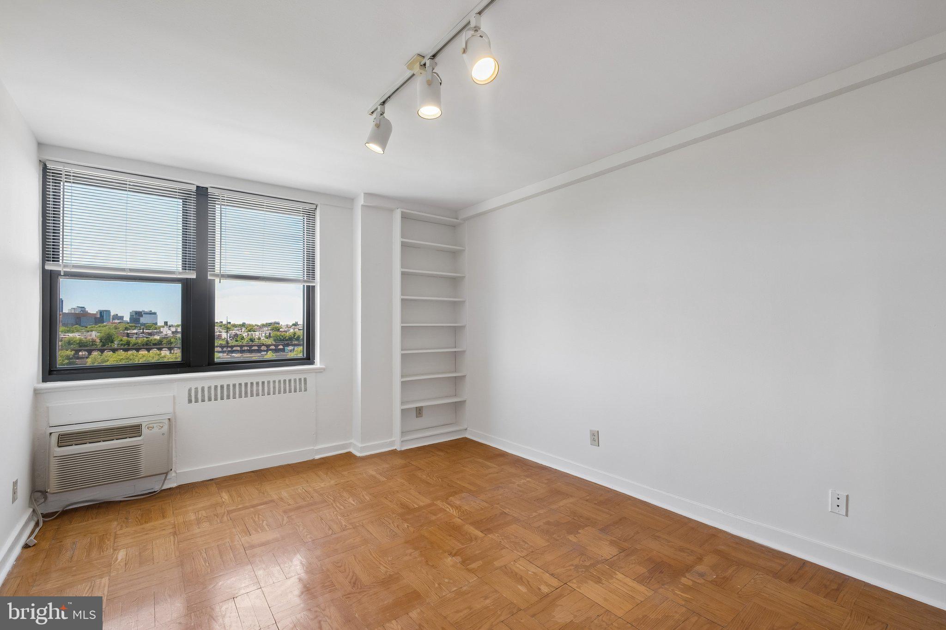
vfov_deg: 77.3
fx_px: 394
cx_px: 473
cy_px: 315
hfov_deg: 100.4
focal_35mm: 15
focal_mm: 10
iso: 250
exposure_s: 1/20
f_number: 8
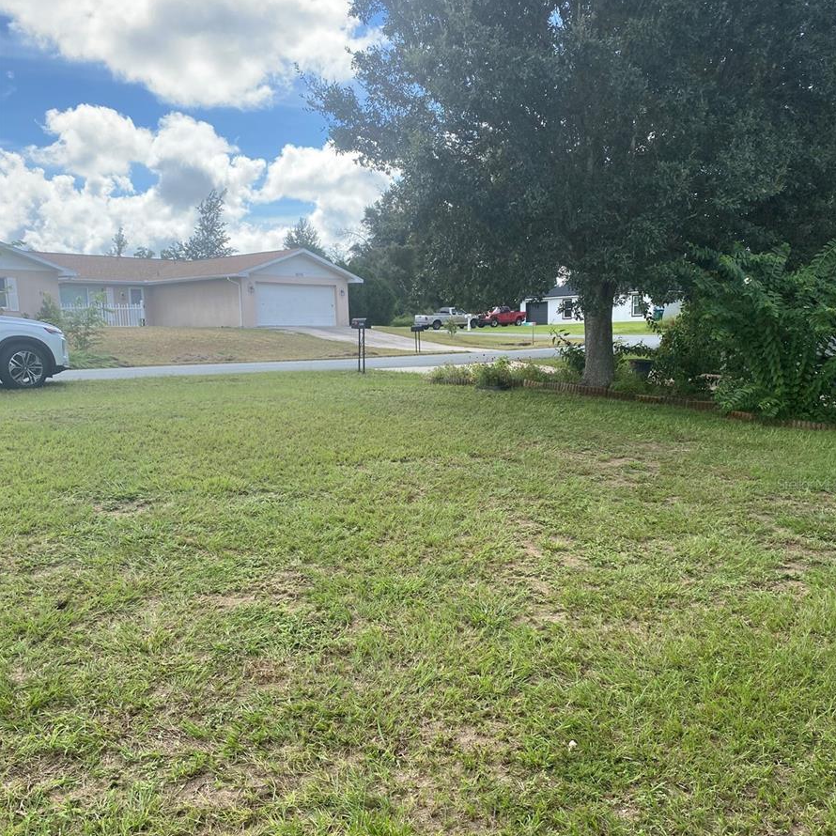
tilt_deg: -9.7
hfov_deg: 52.5
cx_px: 421
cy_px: 484
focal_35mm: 31
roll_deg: +1.6
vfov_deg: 52.3
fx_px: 847
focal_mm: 4.25
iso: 32
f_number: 1.8
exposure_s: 1/1653
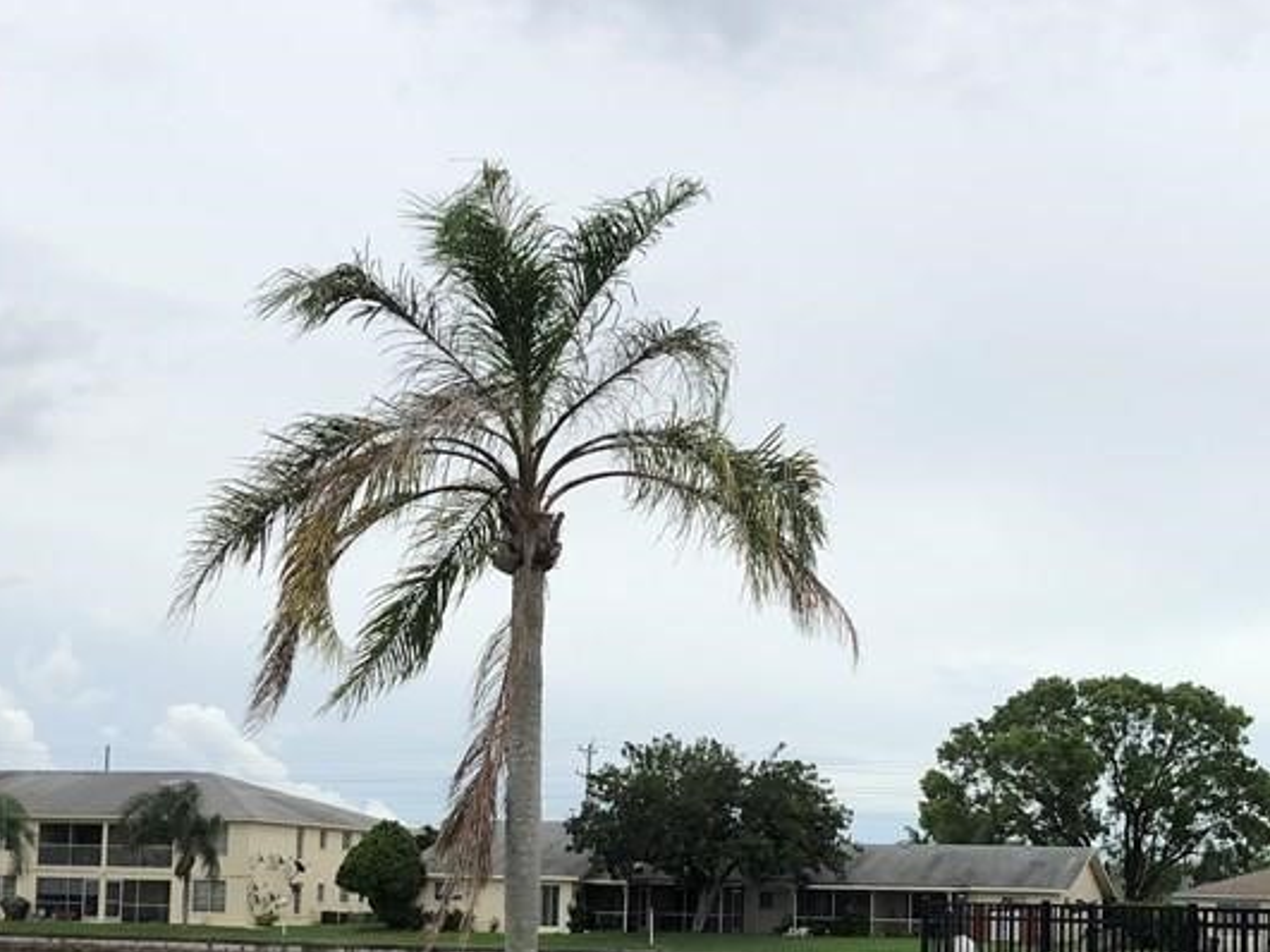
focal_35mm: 54
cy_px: 837
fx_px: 1981
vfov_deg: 26.2
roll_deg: -1.9
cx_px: 895
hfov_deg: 35.0
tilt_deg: +2.2
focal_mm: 3.99
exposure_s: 1/2667
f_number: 1.8
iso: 20
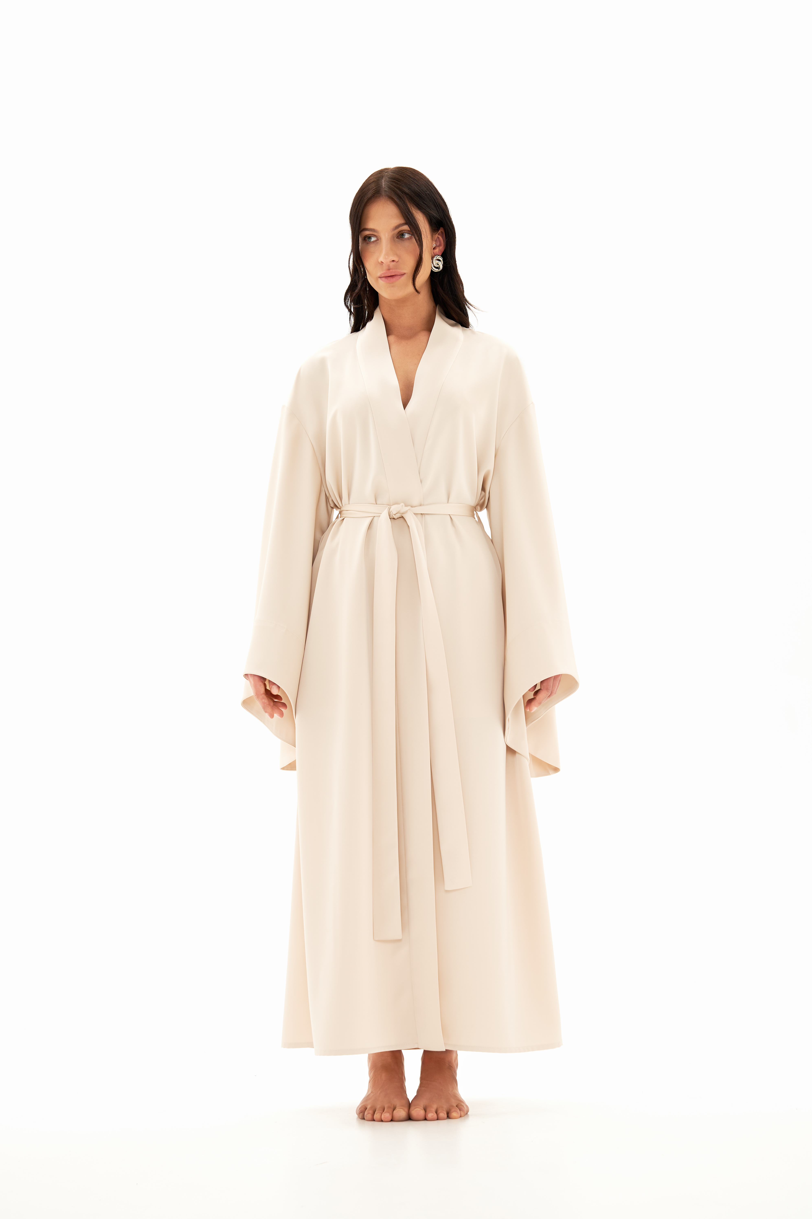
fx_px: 2030
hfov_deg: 22.6
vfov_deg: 33.4
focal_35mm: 60
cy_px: 610
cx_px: 406
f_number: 7.1
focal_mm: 60
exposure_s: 1/125
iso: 125
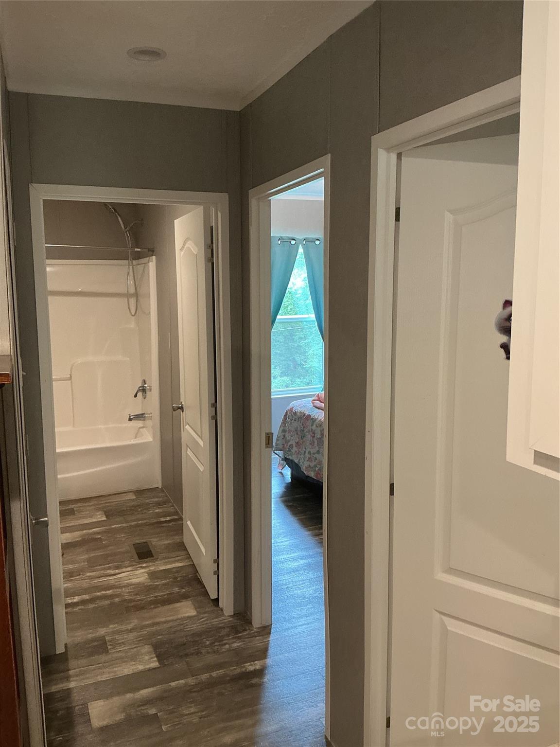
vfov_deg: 61.7
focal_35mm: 29
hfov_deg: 48.2
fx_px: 626
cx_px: 280
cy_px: 374
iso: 200
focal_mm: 3
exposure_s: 1/60
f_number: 1.8
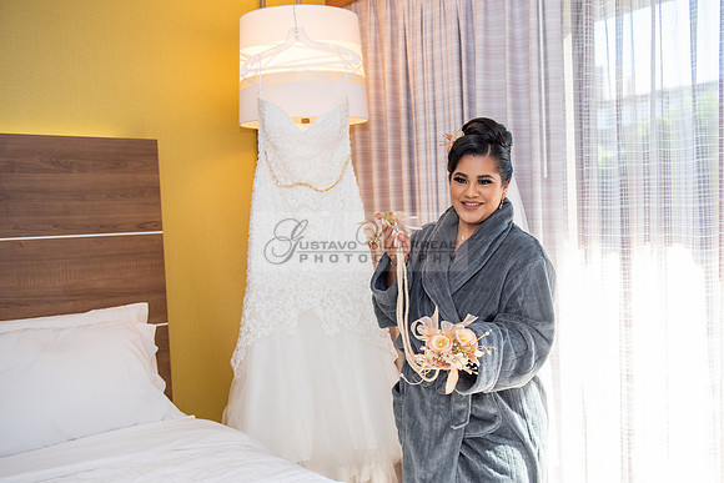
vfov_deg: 37.0
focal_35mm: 36
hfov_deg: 53.3
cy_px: 256
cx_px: 390
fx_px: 721
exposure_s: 1/250
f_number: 3.5
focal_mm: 32
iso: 500
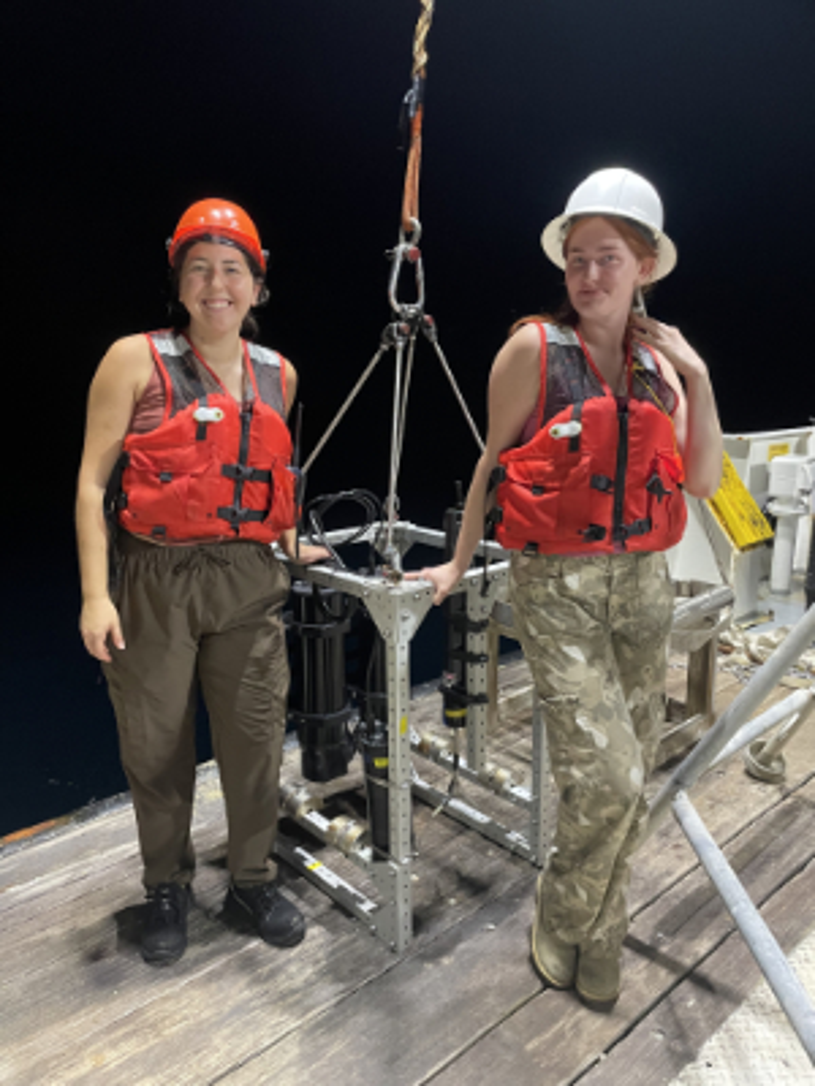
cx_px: 408
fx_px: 816
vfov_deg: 67.3
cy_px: 543
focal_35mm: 26
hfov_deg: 53.1
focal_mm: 4.2
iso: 500
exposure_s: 1/60
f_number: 1.6
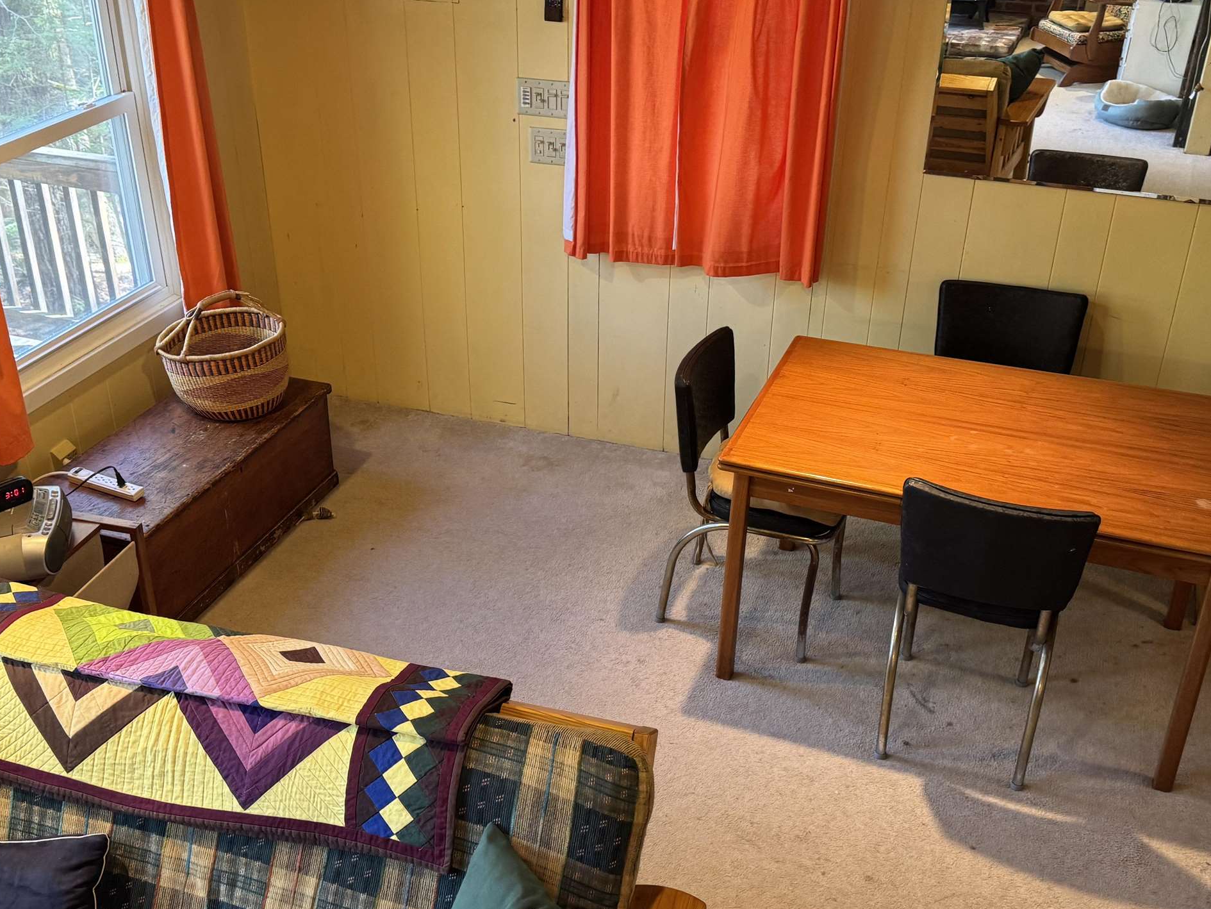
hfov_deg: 47.8
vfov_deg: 36.8
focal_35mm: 39
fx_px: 1365
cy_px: 478
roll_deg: +0.8
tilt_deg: -29.4
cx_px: 544
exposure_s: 1/60
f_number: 1.78
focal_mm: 6.76
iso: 200
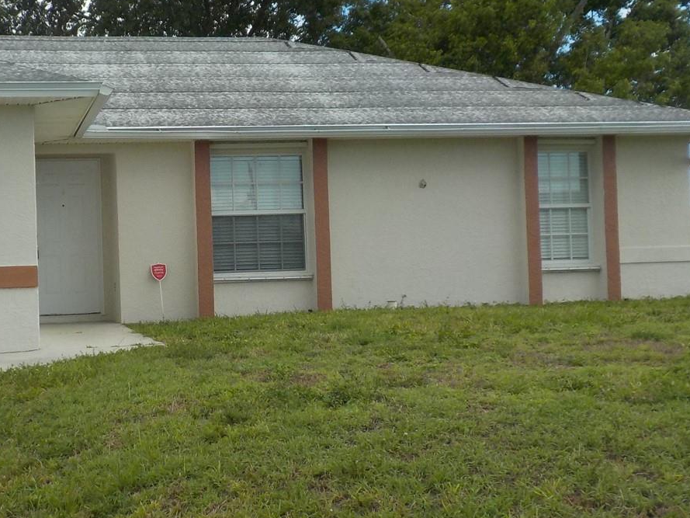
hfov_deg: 35.1
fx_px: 1077
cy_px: 232
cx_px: 215
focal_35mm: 54
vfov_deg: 27.0
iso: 125
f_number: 3.3
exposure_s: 1/1000
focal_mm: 4.1
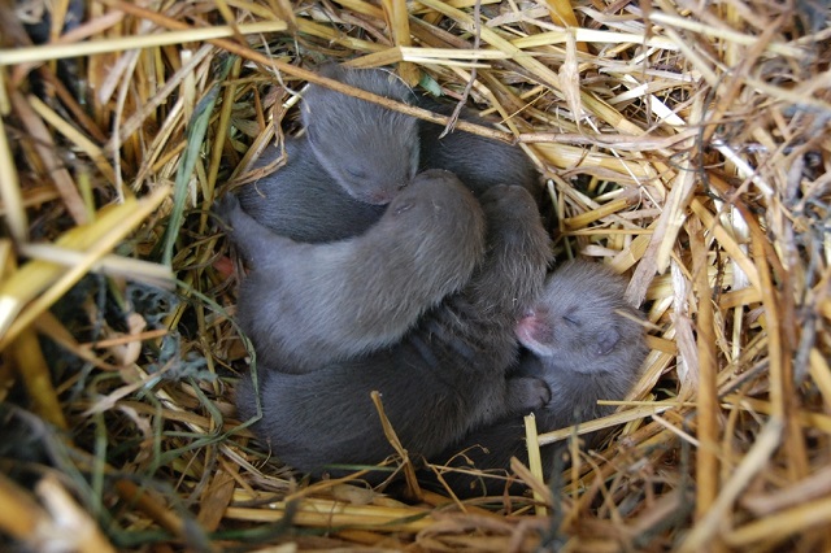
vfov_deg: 26.5
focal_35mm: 51
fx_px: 1177
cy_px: 276
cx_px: 416
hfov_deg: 38.9
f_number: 4.2
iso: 800
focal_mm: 34
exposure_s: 1/40
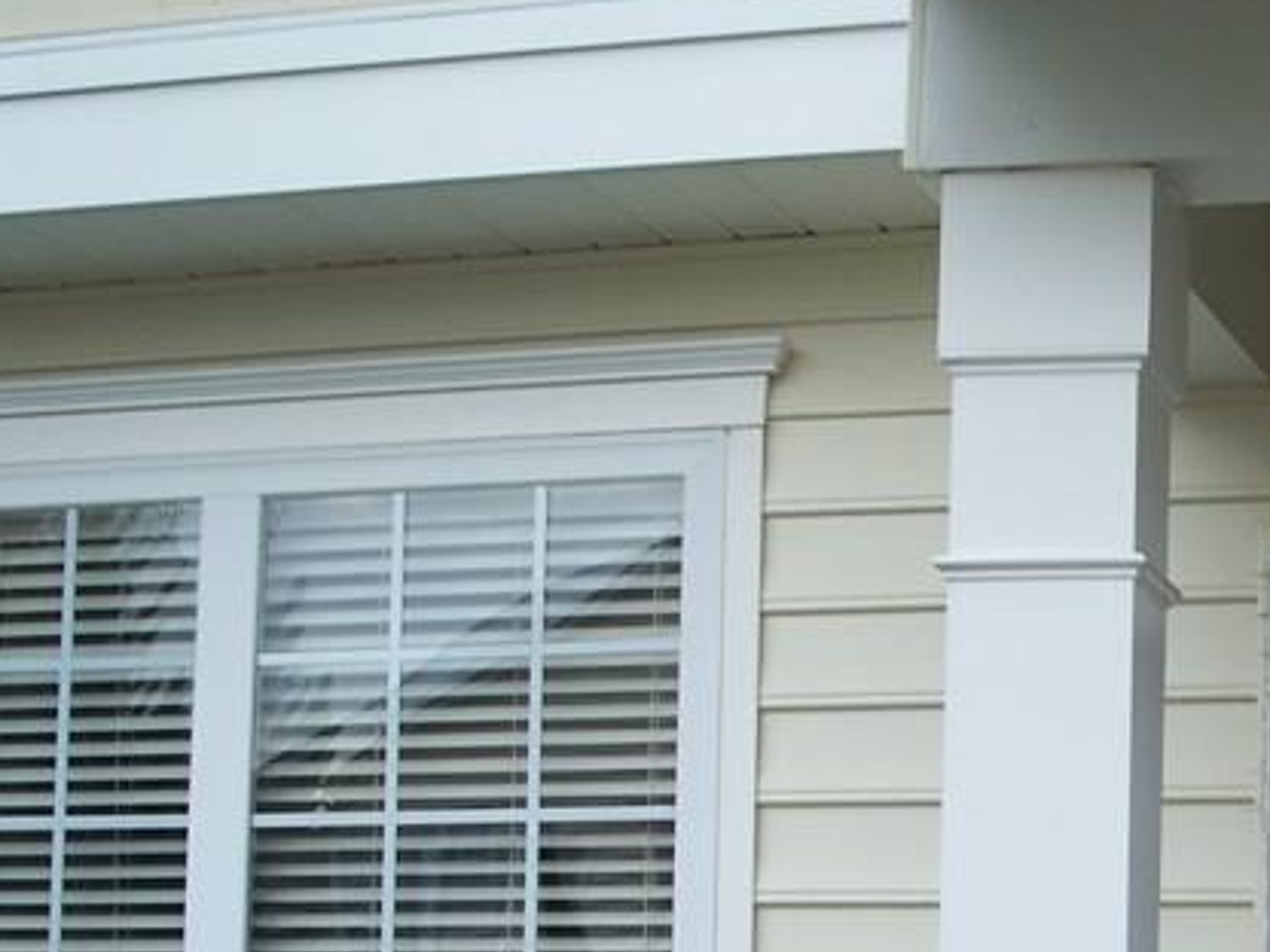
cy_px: 1004
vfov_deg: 15.9
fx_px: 3339
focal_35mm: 91
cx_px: 1160
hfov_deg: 21.0
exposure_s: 1/80
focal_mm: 7.8
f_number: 2.8
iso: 64
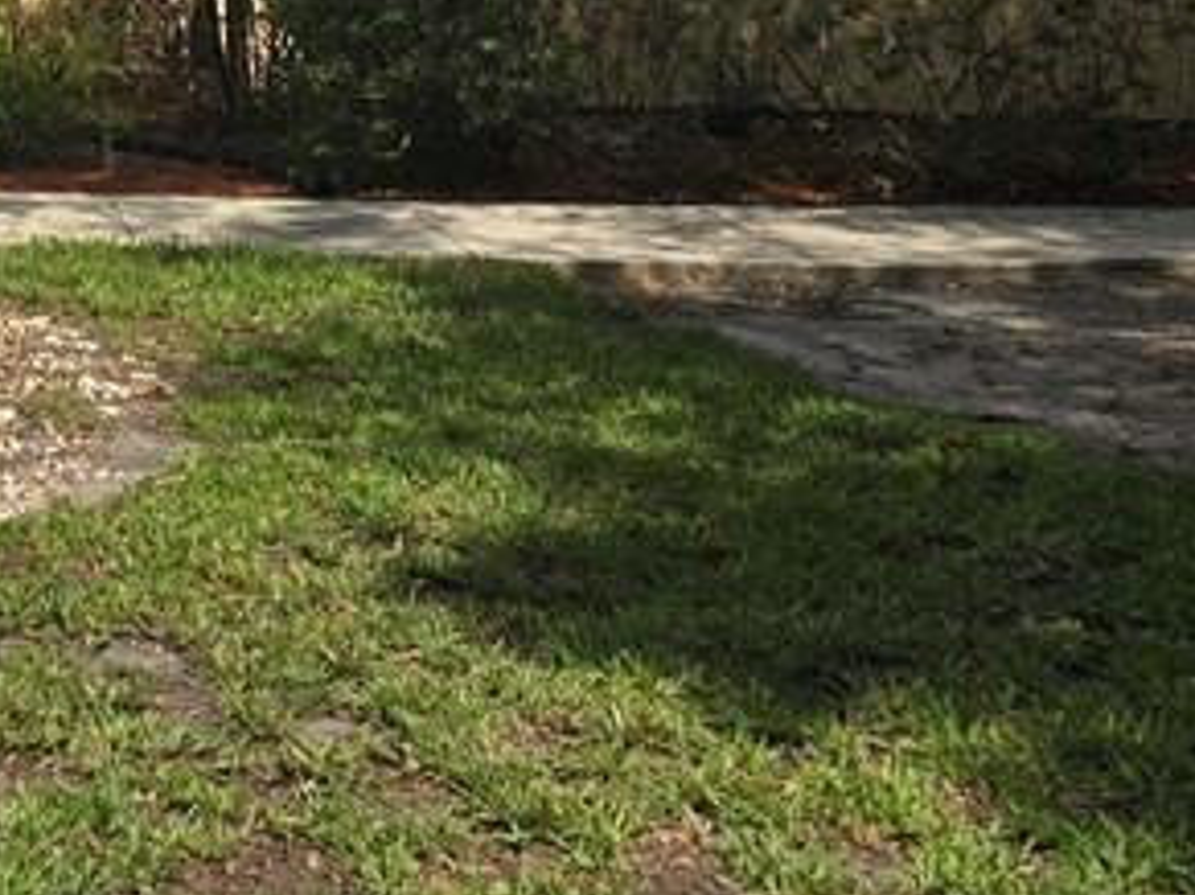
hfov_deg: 22.0
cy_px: -341
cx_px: -304
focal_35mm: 81
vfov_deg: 16.9
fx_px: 2795
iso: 12
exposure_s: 1/1120
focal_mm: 6.3
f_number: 1.7
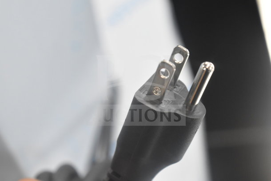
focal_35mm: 82
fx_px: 621
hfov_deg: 24.6
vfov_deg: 16.6
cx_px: 136
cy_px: 90
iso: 2200
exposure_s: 1/100
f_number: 5.6
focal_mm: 55
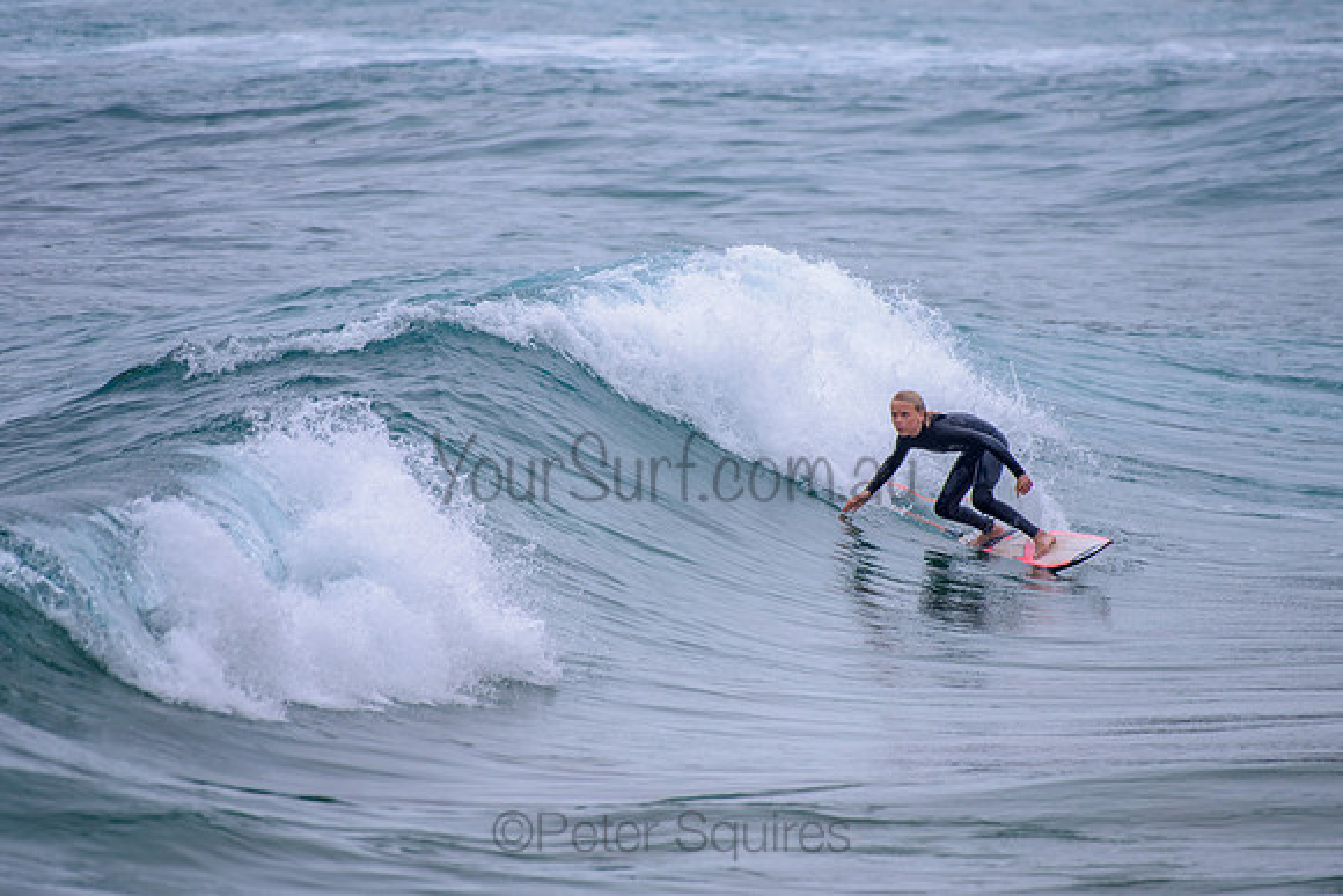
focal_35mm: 613
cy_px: 448
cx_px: 672
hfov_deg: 3.4
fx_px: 22874
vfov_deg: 2.2
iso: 140
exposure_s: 1/1600
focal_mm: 500
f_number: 5.6
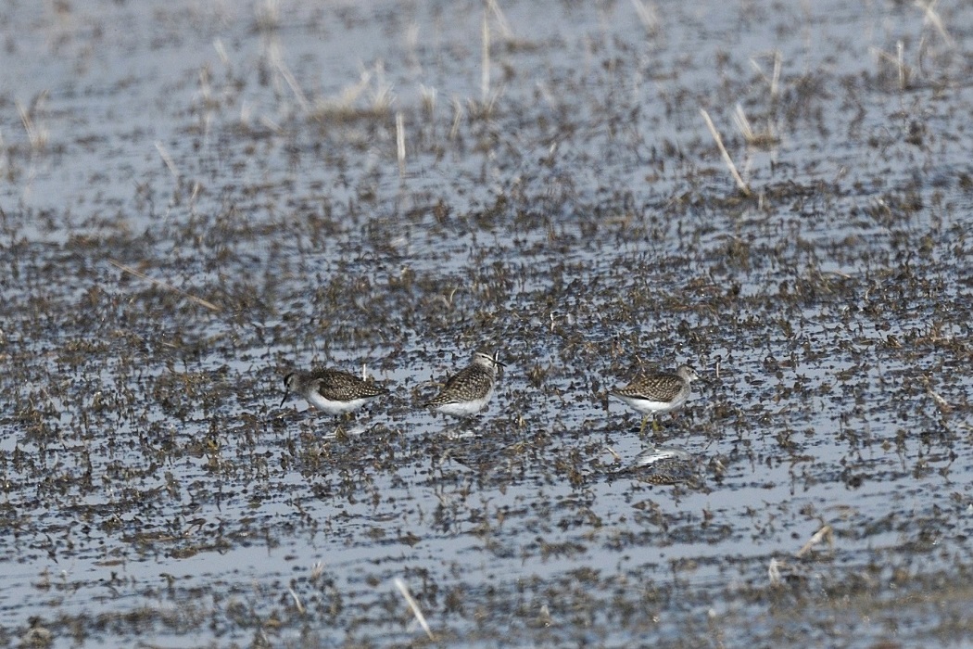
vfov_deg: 1.4
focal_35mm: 1000
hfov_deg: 2.1
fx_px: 27026
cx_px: 486
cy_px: 324
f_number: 7.1
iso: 360
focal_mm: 500
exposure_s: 1/2000
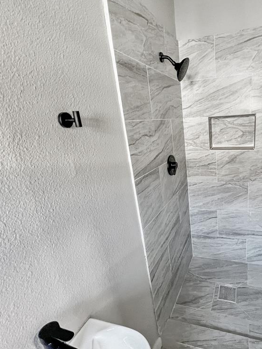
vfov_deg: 87.7
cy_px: 177
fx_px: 182
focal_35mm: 18
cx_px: 194
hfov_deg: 67.4
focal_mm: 1.57
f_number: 1.8
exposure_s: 1/60
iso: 250
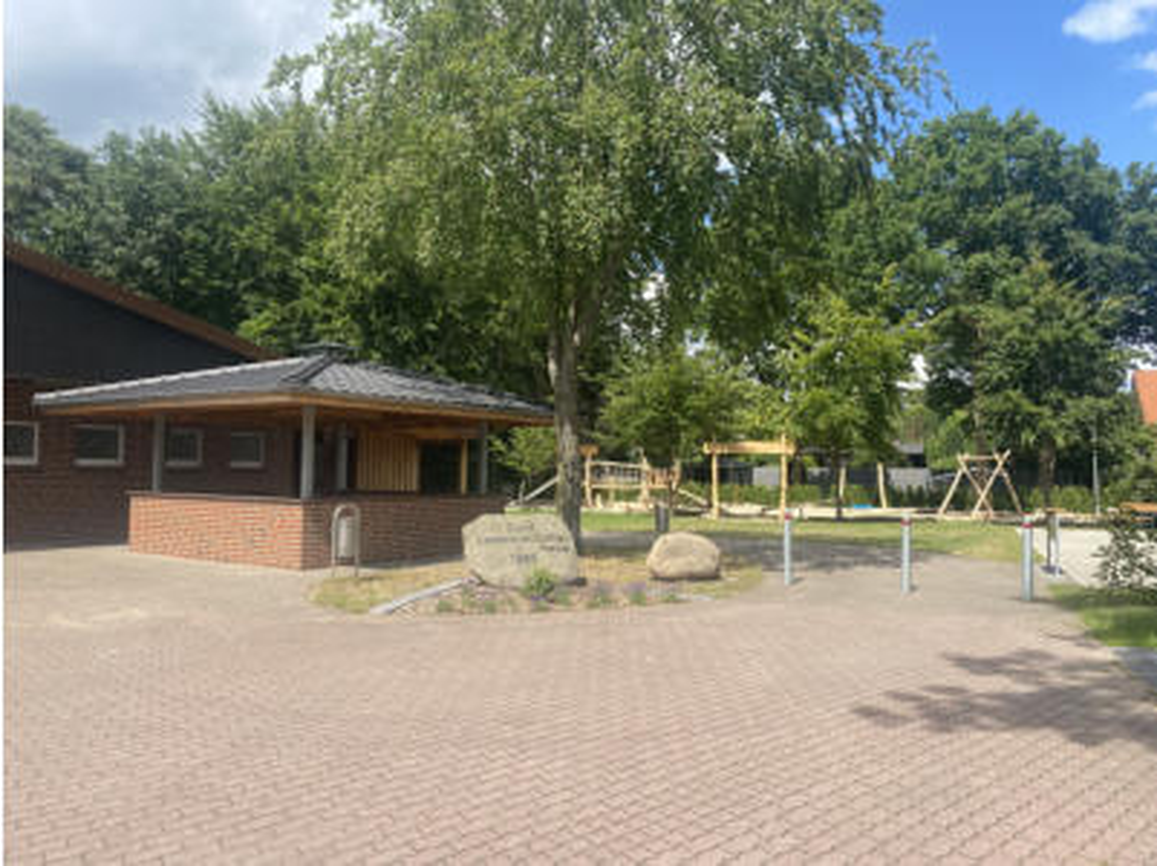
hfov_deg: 67.4
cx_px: 578
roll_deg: -0.5
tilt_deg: +2.3
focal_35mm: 26
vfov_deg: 53.0
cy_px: 433
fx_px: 868
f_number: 1.8
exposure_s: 1/1898
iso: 32
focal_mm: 4.25
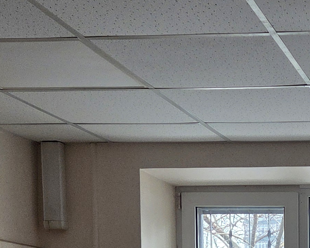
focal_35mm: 100
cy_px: 405
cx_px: 368
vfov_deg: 14.1
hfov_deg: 18.2
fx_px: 917
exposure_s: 1/180
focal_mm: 5.4
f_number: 1.8
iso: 50
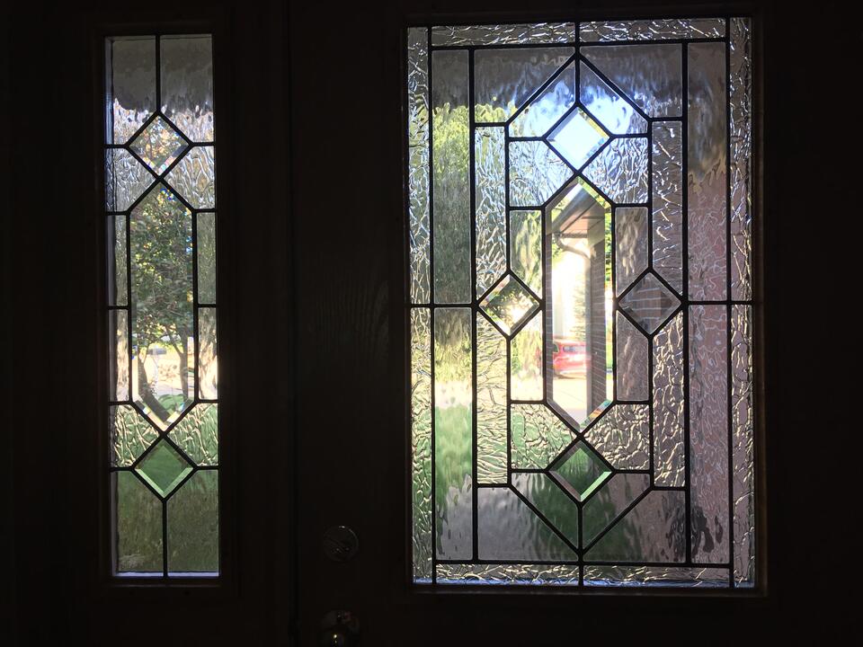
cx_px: 432
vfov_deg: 48.2
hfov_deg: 61.7
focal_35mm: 29
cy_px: 324
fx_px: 723
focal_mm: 4.15
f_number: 2.2
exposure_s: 1/60
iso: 32
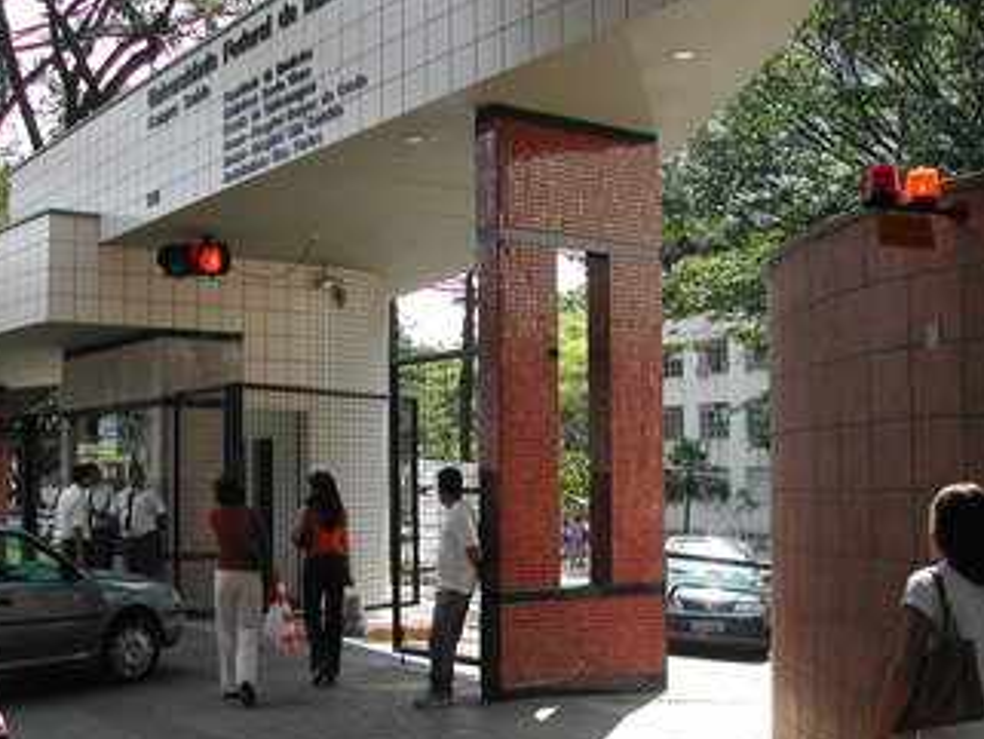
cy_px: 406
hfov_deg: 41.9
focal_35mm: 45
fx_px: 1280
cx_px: 411
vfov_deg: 32.2
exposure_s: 1/398
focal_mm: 8
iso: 100
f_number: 2.8
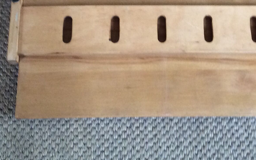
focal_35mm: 75
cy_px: -14
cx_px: 135
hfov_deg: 27.5
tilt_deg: -68.6
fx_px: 523
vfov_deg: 16.9
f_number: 2.4
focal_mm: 3.3
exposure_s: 1/25
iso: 125
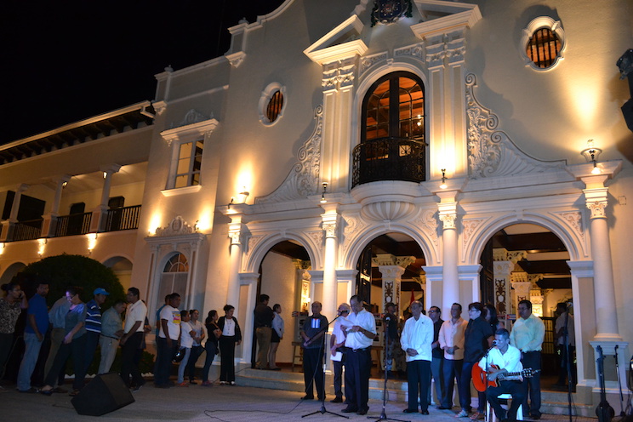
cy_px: 211
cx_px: 316
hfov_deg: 67.4
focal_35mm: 27
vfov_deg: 47.9
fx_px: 475
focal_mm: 18
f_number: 3.5
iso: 1600
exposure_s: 1/60
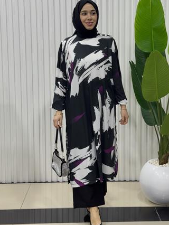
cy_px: 96
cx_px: 103
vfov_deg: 32.1
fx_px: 390
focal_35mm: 60
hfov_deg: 24.4
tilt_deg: -6.2
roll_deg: +0.0
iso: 160
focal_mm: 6.76
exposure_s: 1/50
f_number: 1.78
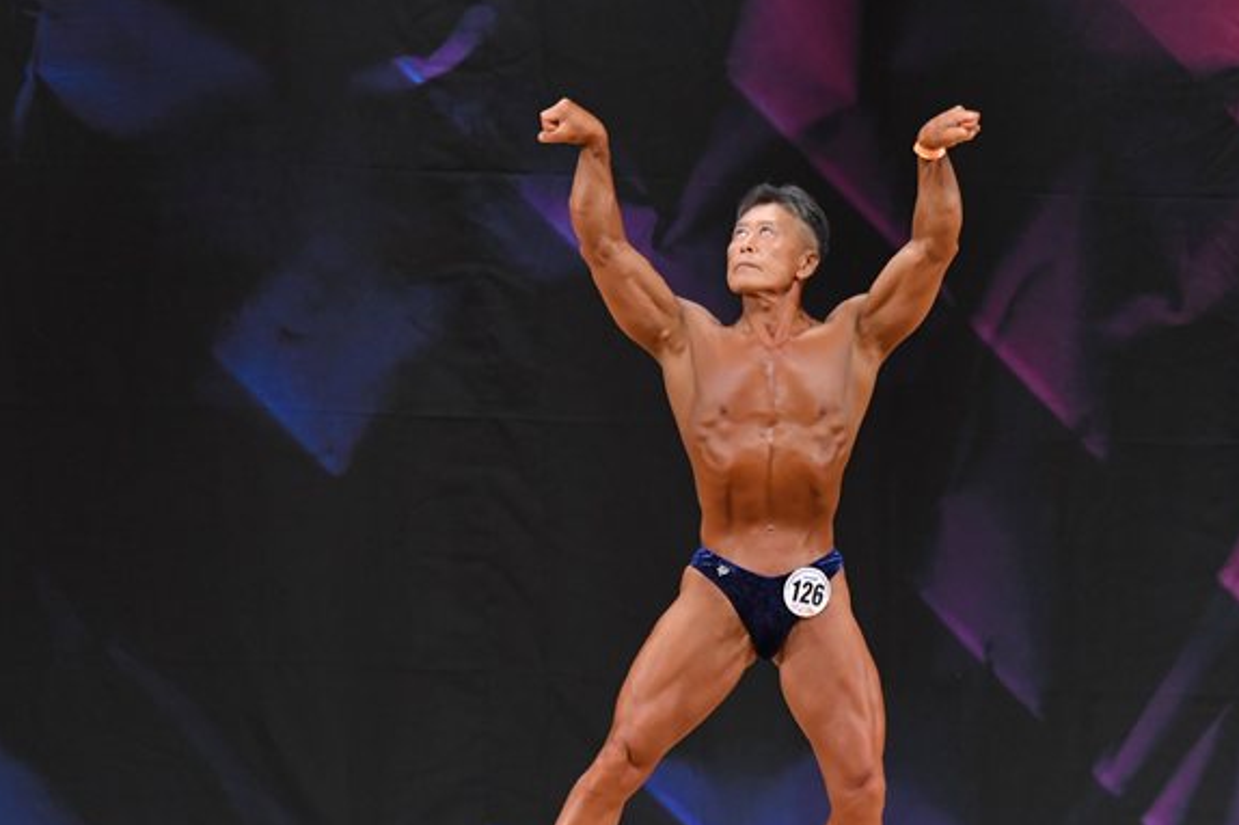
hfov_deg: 6.4
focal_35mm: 324
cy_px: 536
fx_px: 11144
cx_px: 748
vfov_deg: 4.2
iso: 3200
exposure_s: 1/400
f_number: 5.6
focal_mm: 160
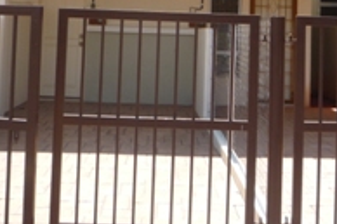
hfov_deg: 28.1
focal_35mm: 72
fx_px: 673
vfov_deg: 18.2
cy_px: -26
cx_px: 186
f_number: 4
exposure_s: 1/320
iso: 100
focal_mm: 5.2
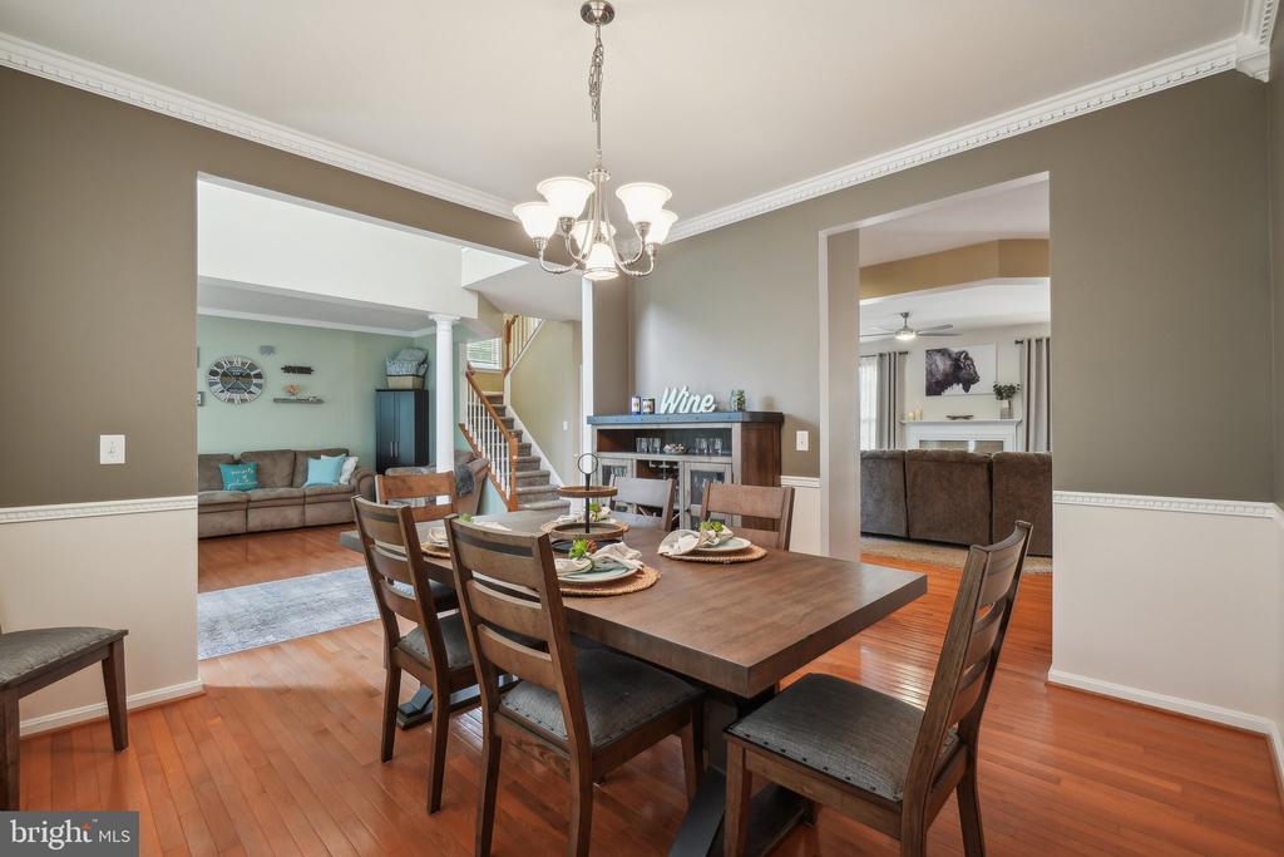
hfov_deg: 100.4
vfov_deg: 77.3
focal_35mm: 15
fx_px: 535
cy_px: 428
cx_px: 642
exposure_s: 1/3.33
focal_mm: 10
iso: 100
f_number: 7.1
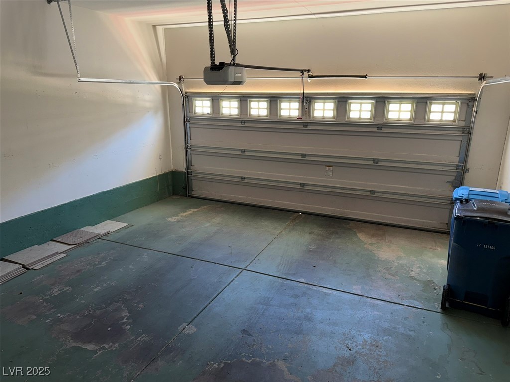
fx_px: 354
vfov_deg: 56.8
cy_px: 191
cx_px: 255
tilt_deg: -15.0
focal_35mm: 24
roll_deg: -0.7
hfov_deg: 71.6
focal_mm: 6.76
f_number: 1.78
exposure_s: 1/28
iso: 80
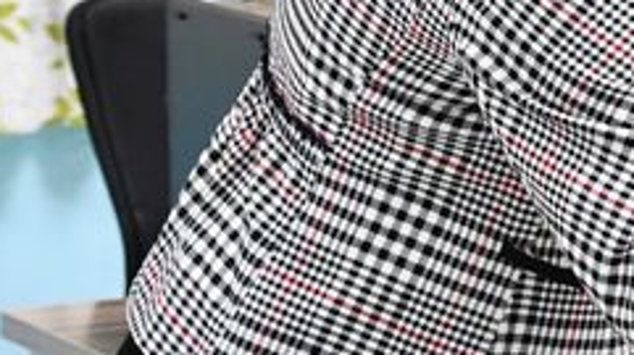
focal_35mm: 254
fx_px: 4266
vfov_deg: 4.8
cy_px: -67
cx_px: 1168
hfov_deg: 8.2
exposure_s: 1/80
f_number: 4.2
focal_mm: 38
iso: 3200
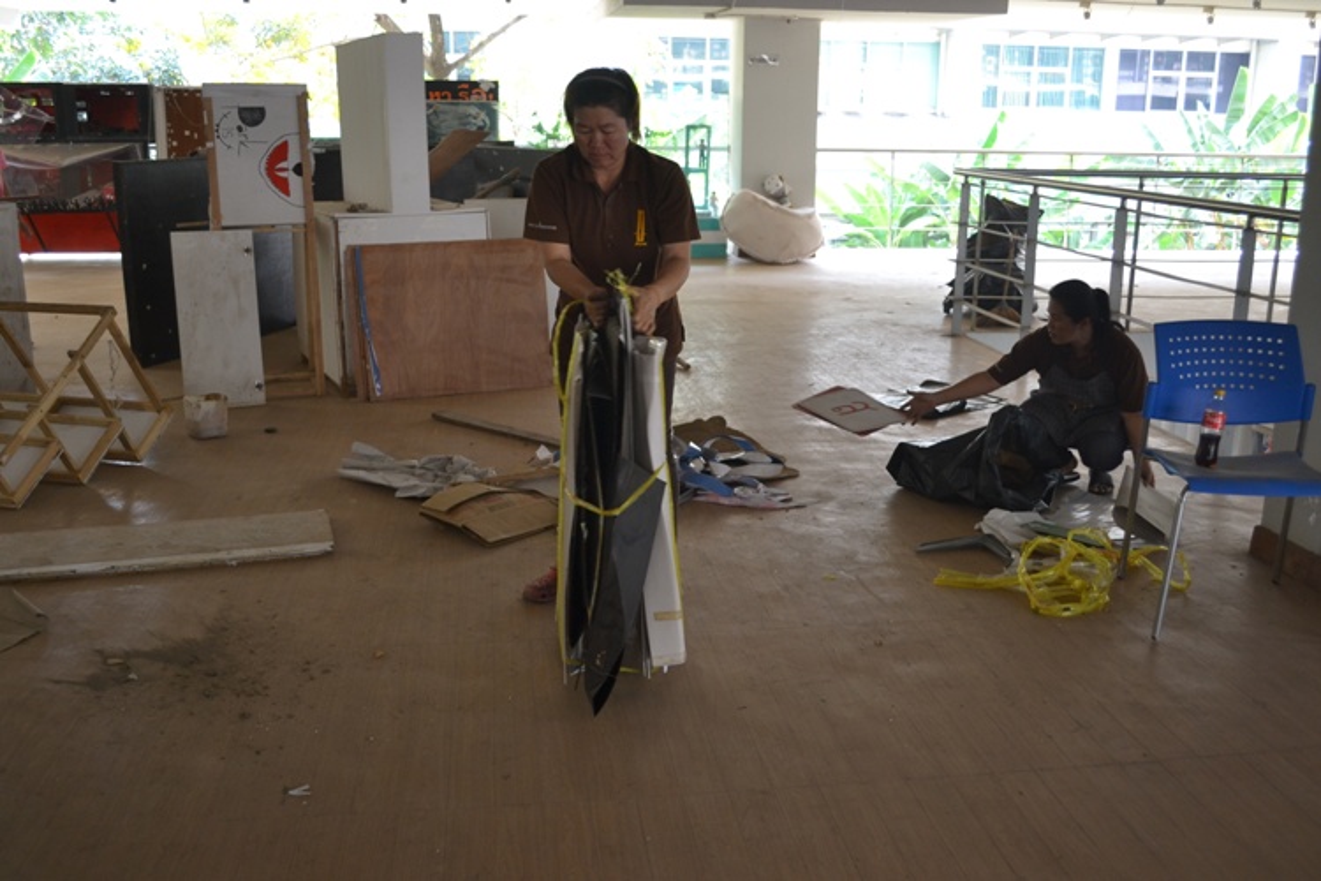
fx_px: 1211
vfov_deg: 40.0
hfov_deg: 57.2
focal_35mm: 33
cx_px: 660
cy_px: 440
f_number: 4
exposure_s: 1/80
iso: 400
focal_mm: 22
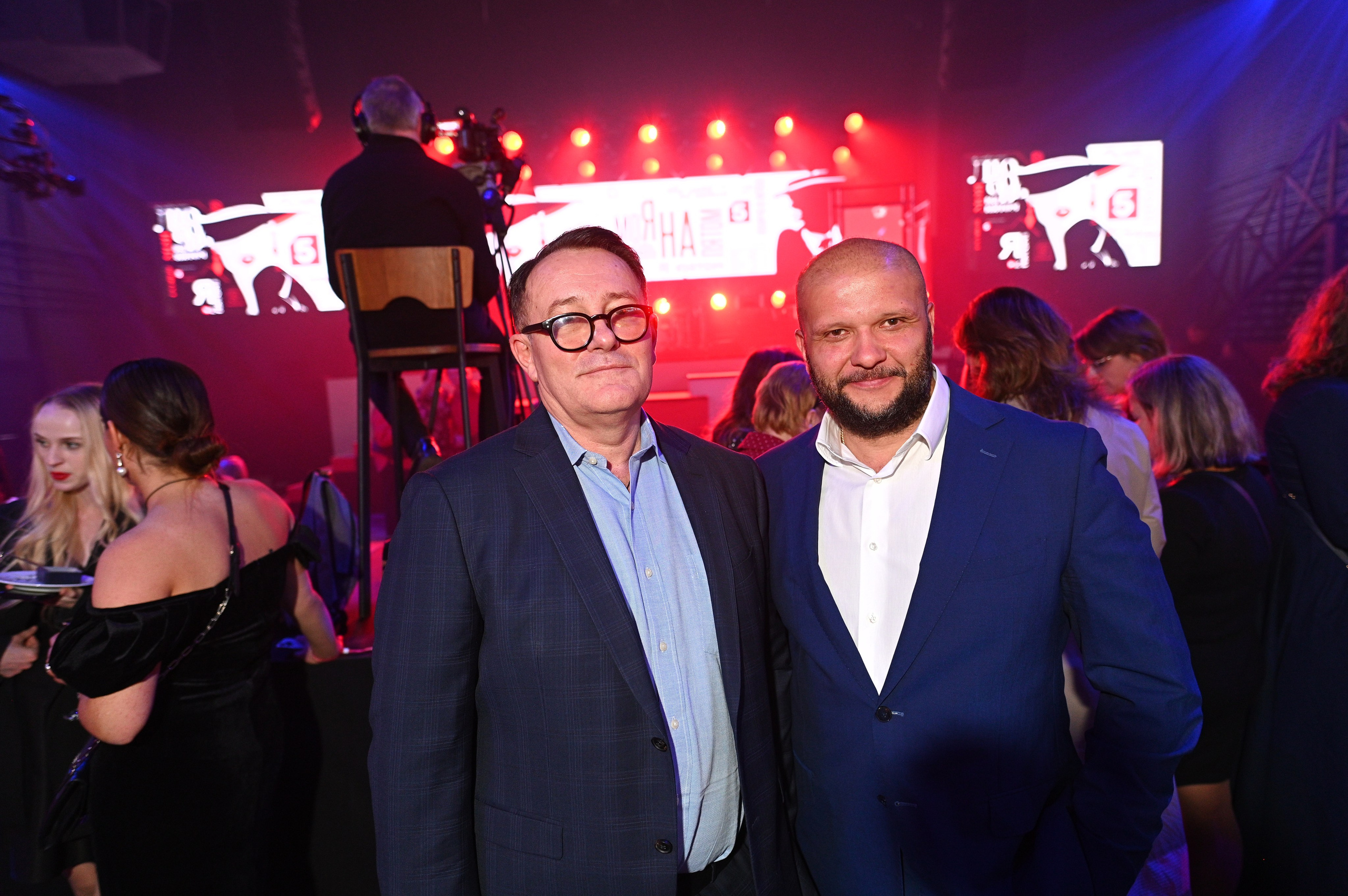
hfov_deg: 84.0
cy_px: 448
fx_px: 748
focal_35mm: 20
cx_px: 674
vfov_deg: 61.9
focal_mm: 20
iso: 1250
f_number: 2.8
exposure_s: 1/200
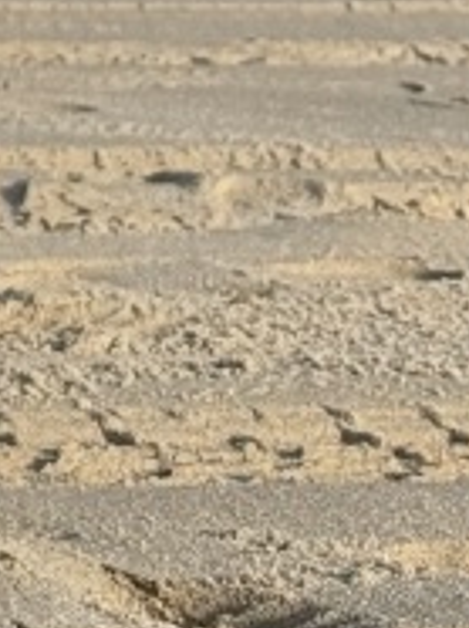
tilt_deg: +1.0
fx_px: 4997
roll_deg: -1.4
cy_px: -167
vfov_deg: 7.1
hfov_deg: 5.2
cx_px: -776
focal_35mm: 276
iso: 64
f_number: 1.78
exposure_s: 1/2273
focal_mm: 6.76
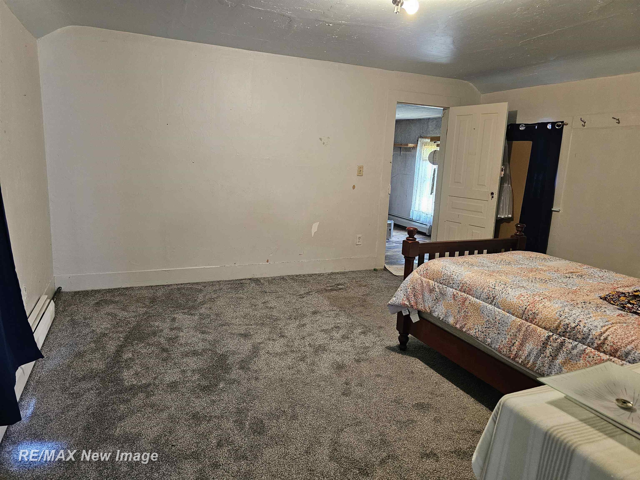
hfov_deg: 73.9
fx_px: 425
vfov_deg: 58.9
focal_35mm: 23
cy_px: 240
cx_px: 320
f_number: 1.7
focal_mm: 6.3
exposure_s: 1/60
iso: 500
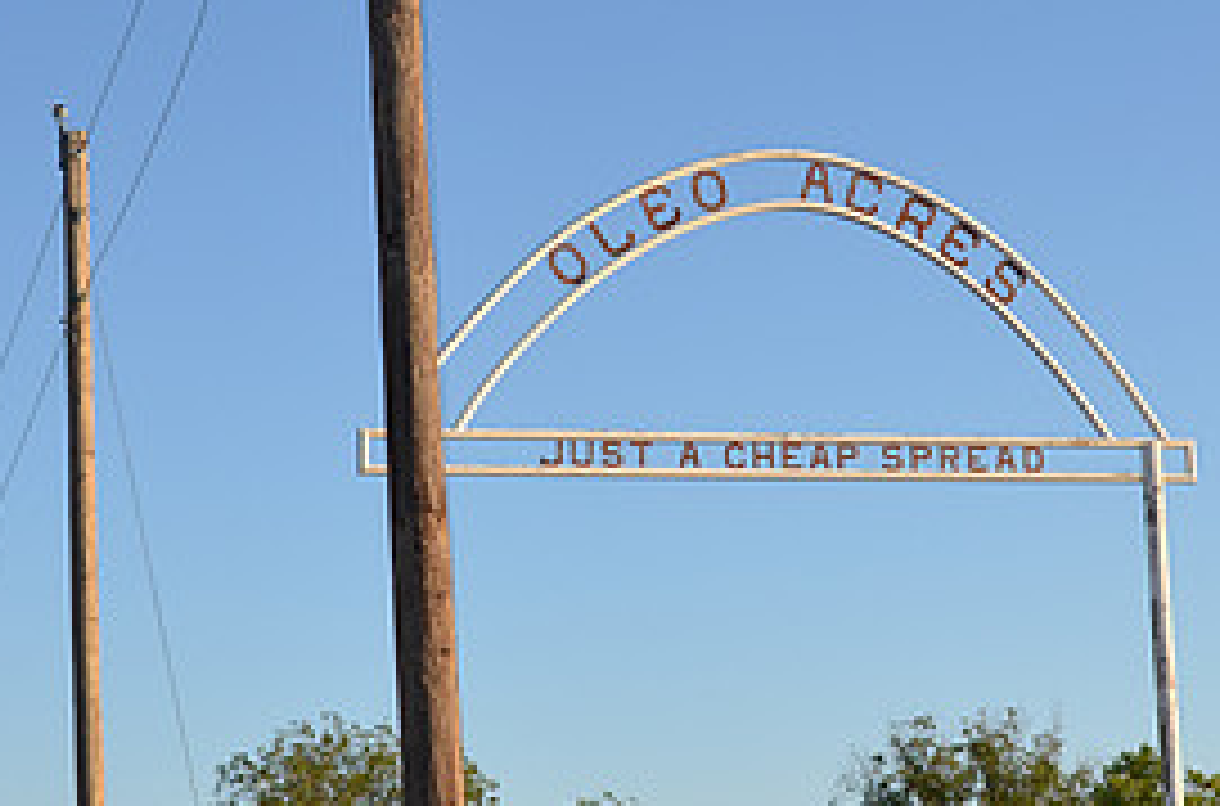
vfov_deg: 15.1
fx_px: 3041
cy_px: 410
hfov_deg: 22.6
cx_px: 738
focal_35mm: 90
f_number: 8
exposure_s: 1/250
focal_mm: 28
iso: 180
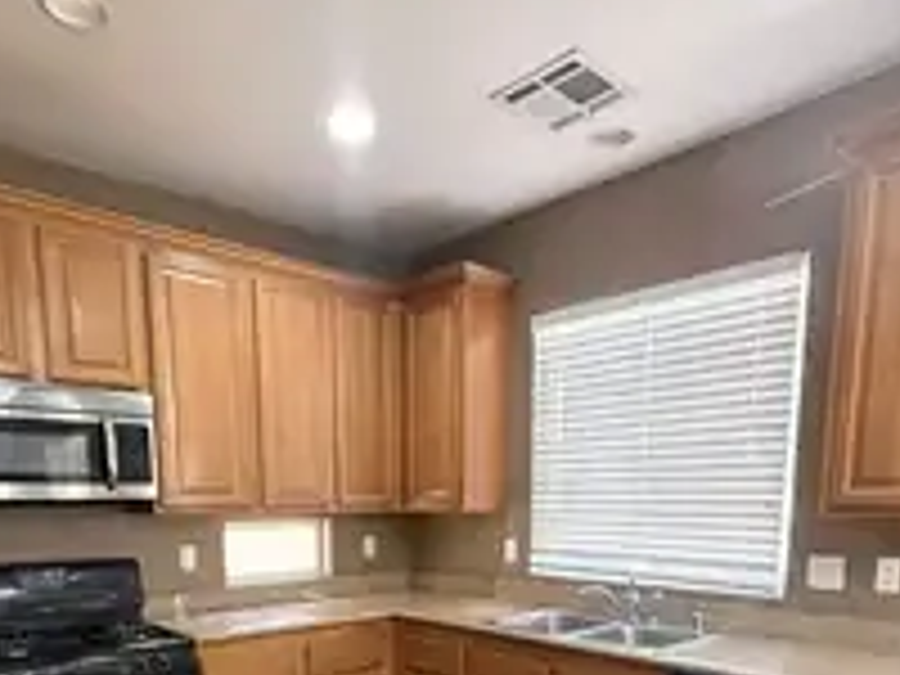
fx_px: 728
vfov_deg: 45.0
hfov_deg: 63.4
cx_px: 423
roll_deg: +0.6
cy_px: 612
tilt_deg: -8.9
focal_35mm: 28
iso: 320
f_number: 2.2
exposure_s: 1/60
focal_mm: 2.22
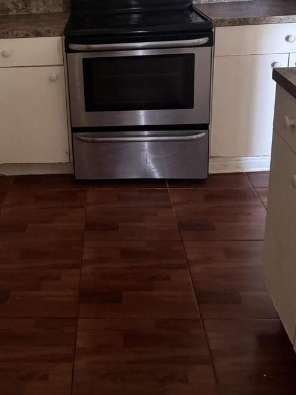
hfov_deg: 35.9
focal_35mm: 39
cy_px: 85
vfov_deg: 45.7
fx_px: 445
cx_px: 72
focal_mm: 6.76
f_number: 1.78
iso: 1000
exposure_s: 1/30
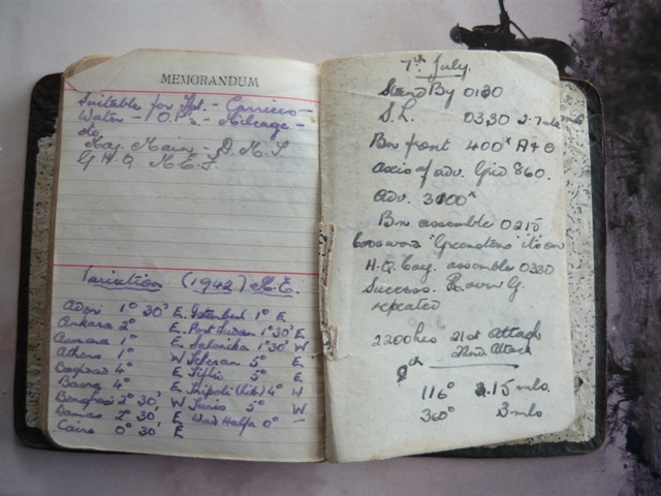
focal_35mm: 33
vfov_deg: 42.9
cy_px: 248
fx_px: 630
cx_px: 330
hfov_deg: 55.4
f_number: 2.8
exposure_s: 1/40
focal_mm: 5.5
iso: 100
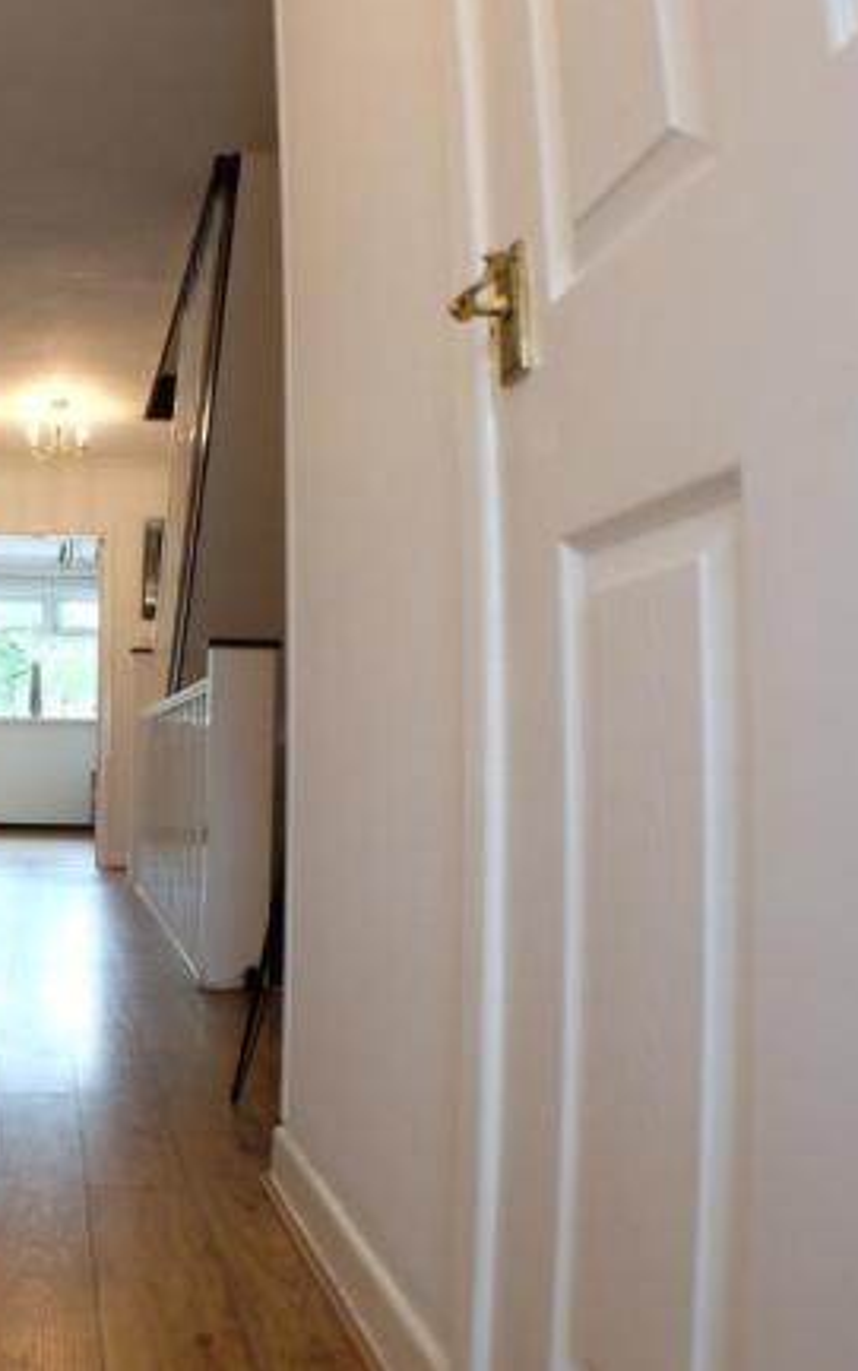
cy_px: 682
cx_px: 30
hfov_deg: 32.2
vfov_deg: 52.7
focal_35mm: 37
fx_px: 1383
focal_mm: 16
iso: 250
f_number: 4
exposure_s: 1/30
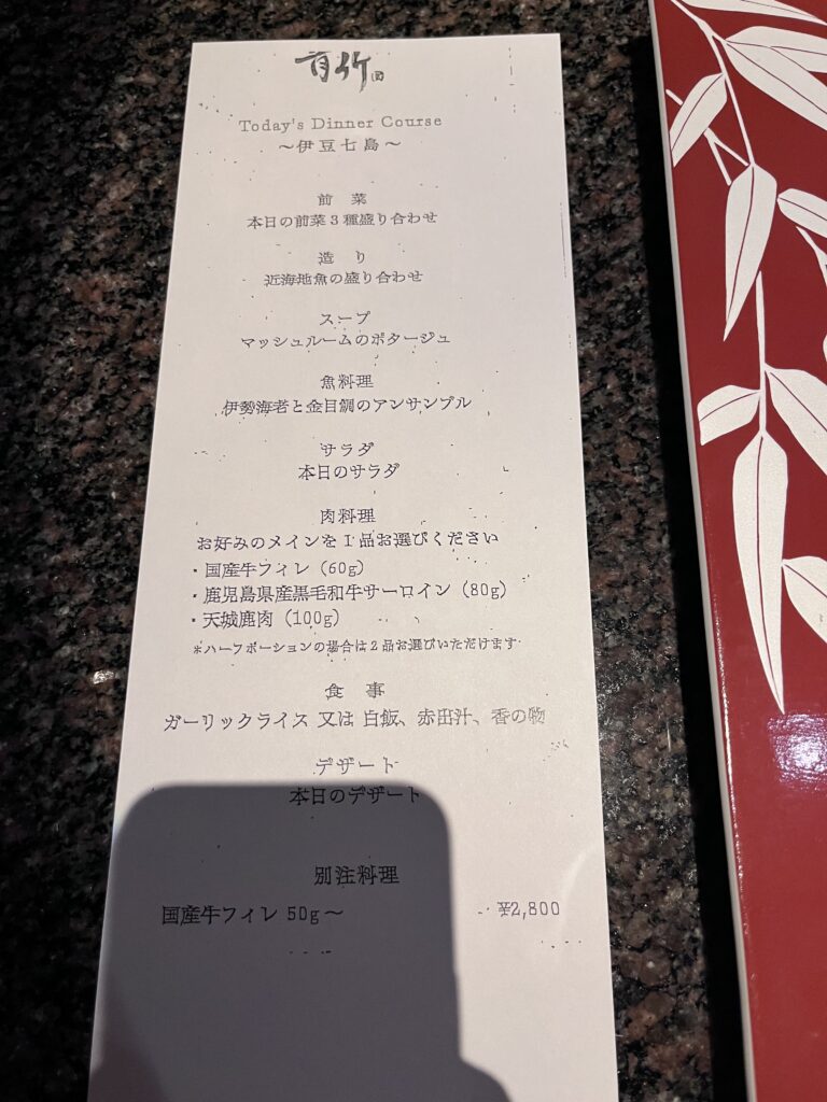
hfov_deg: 53.1
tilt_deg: -73.3
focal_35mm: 26
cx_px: 414
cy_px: 551
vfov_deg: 67.3
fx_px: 828
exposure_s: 1/50
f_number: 1.6
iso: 160
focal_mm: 5.1
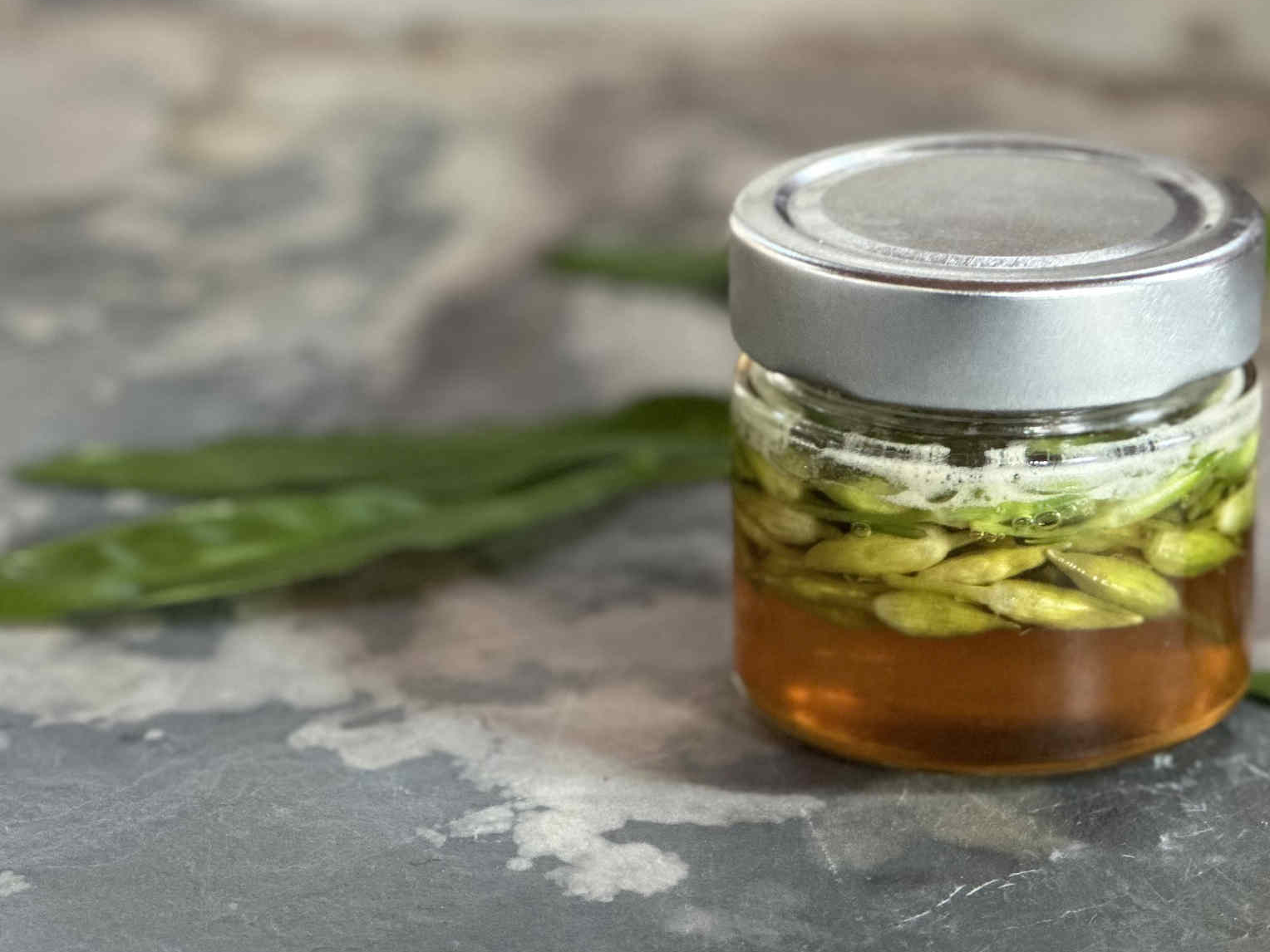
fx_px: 4733
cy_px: 572
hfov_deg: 15.2
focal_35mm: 129
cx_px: 951
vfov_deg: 11.5
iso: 400
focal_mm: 9
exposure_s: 1/20
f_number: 2.8
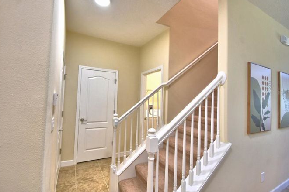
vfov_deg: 73.7
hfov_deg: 96.7
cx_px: 141
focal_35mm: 16
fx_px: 128
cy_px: 92
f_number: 4.5
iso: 400
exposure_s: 1/60
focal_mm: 10
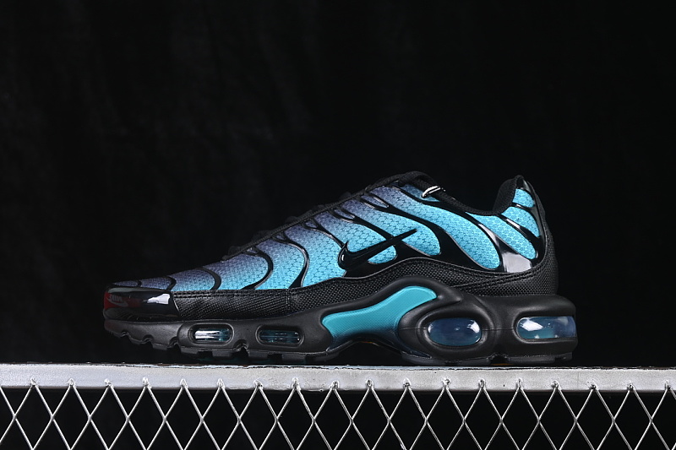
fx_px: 1408
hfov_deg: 27.0
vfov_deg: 18.2
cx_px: 338
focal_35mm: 75
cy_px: 225
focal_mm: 50
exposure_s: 1/60
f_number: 6.3
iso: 160
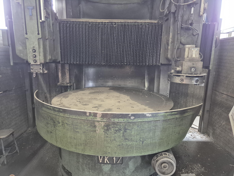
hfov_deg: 73.9
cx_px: 117
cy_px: 88
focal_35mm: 23
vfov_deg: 58.9
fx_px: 155
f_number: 1.8
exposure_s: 1/100
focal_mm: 5.4
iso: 1250
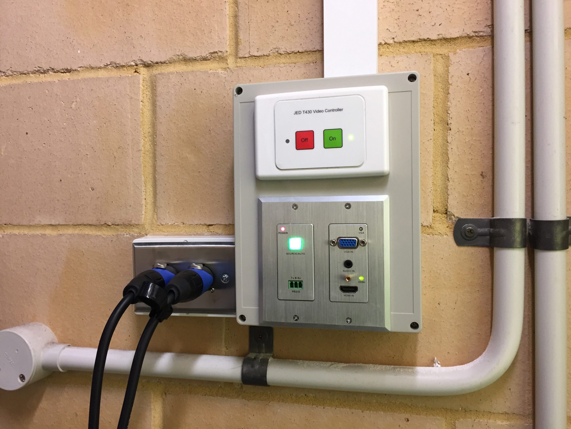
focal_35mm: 29
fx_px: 478
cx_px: 286
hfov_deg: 61.7
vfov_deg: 48.2
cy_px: 214
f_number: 2.2
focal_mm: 4.15
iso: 125
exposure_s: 1/33
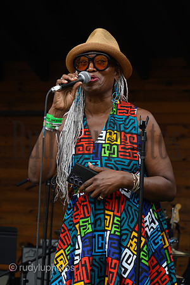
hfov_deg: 13.0
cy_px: 142
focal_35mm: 105
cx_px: 95
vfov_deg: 19.5
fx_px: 831
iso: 800
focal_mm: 70
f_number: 6.3
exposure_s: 1/640
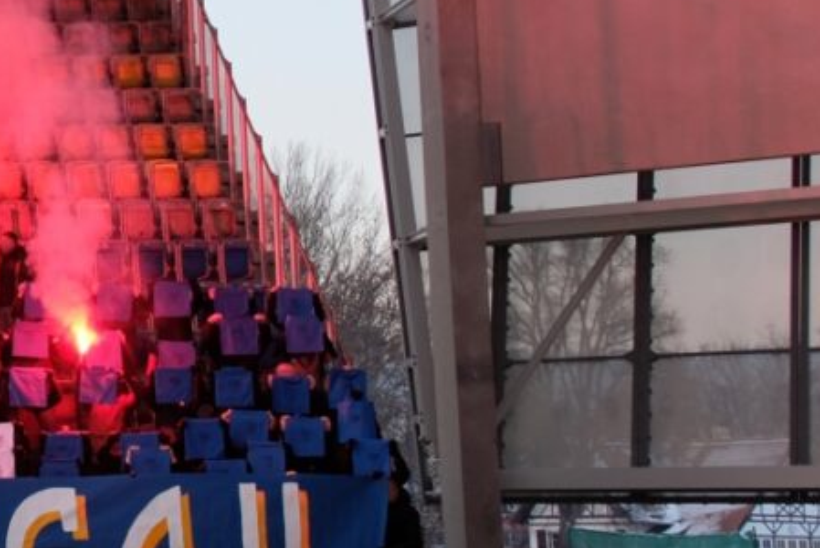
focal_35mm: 114
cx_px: -517
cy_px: 127
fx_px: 2598
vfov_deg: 12.0
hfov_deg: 16.0
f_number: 4.5
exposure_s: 1/125
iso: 400
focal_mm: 21.5
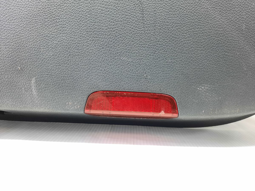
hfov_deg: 69.4
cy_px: 96
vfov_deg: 54.9
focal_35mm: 25
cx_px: 128
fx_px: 184
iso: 400
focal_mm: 4.6
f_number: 2
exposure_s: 1/33
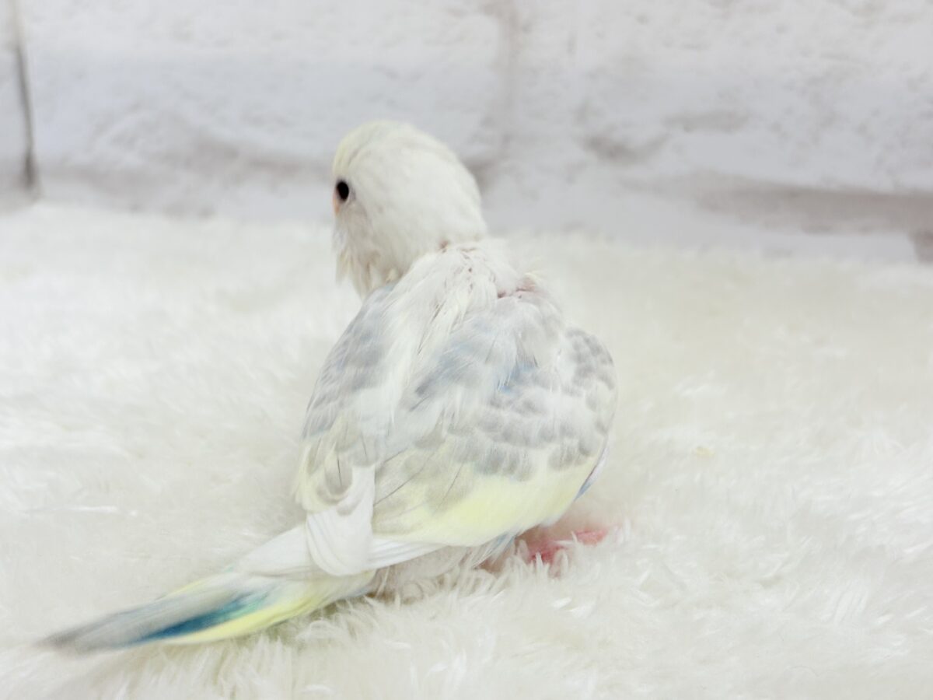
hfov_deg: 36.8
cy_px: 350
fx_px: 1402
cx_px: 466
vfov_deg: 28.0
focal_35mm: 52
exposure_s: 1/100
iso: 50
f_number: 1.6
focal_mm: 5.96
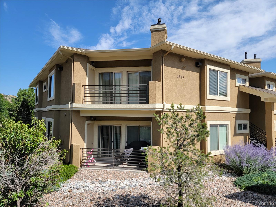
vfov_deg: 56.8
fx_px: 191
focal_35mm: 24
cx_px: 138
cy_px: 104
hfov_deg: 71.6
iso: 16
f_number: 1.8
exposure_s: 1/932
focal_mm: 6.7
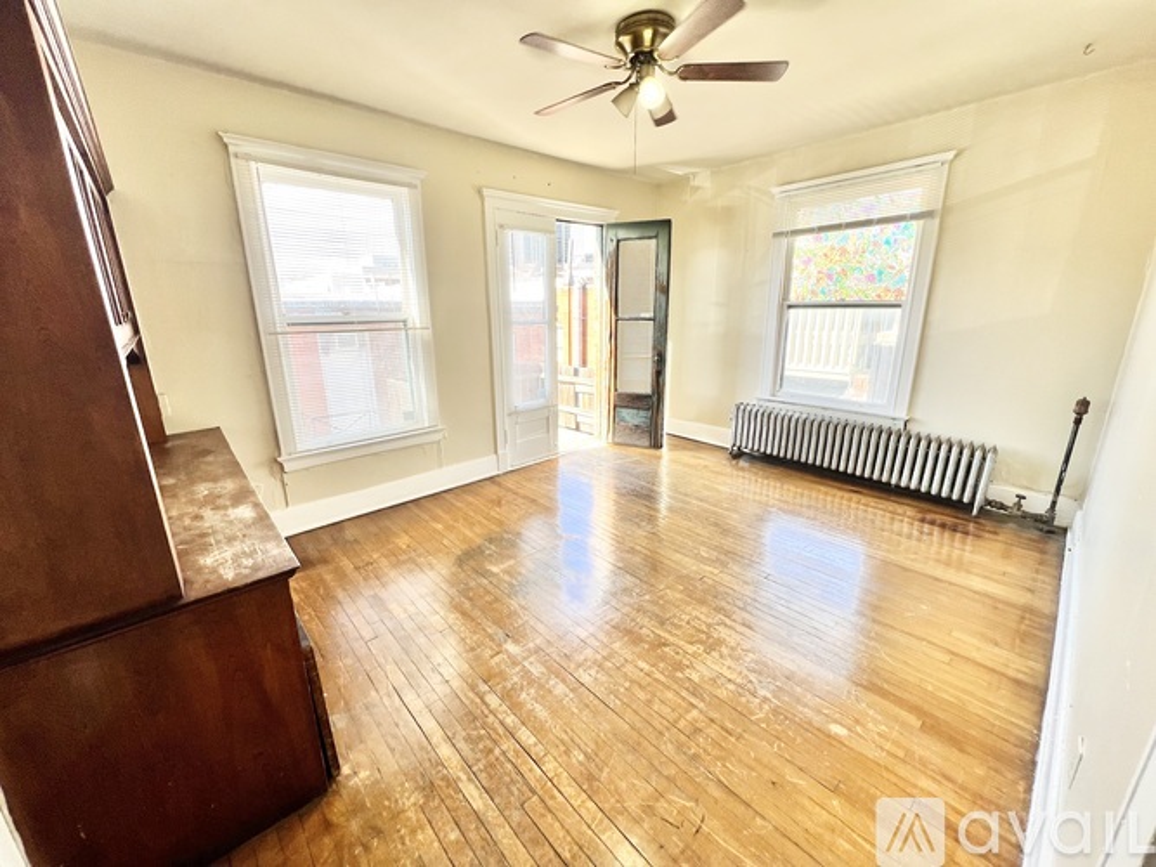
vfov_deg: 89.9
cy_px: 434
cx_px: 578
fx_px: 434
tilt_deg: -15.8
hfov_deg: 106.2
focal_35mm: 13
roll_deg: +0.5
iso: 32
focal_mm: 1.57
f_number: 1.8
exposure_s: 1/149
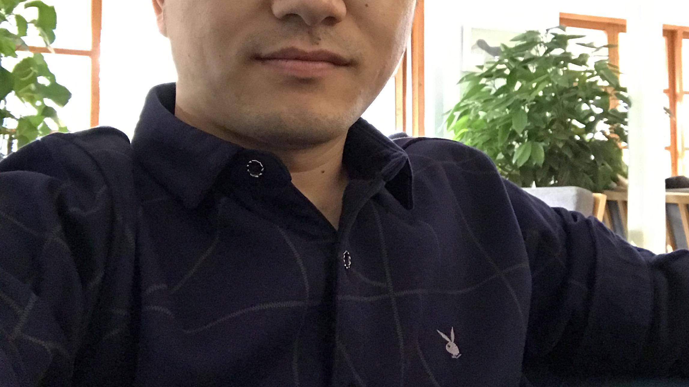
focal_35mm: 47
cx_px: 348
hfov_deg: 43.7
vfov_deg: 25.3
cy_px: 120
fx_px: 859
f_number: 2.2
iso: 400
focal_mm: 2.87
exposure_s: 1/17
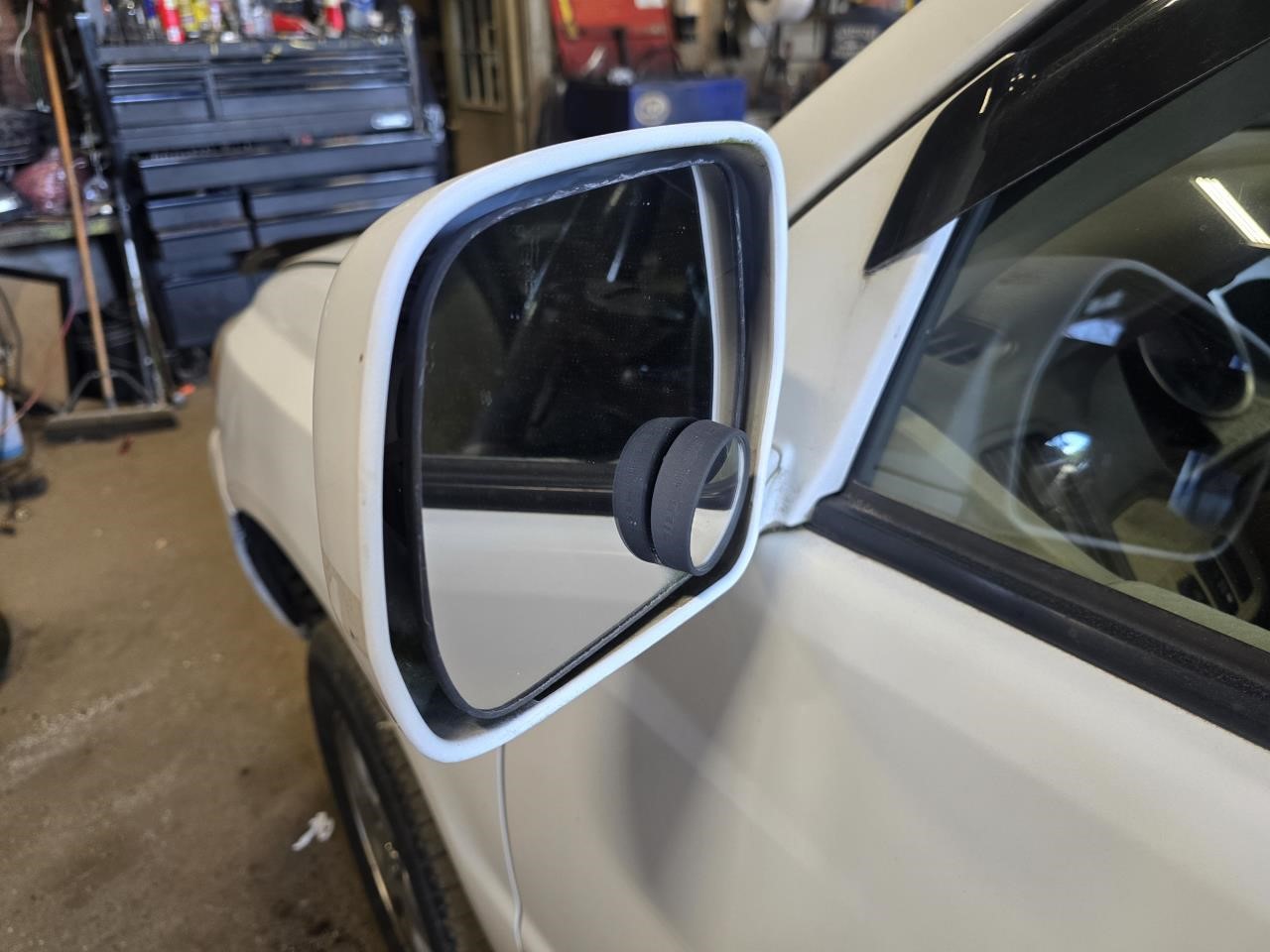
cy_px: 476
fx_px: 844
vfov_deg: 58.9
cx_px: 635
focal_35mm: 23
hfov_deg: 73.9
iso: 250
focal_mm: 6.3
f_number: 1.7
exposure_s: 1/120
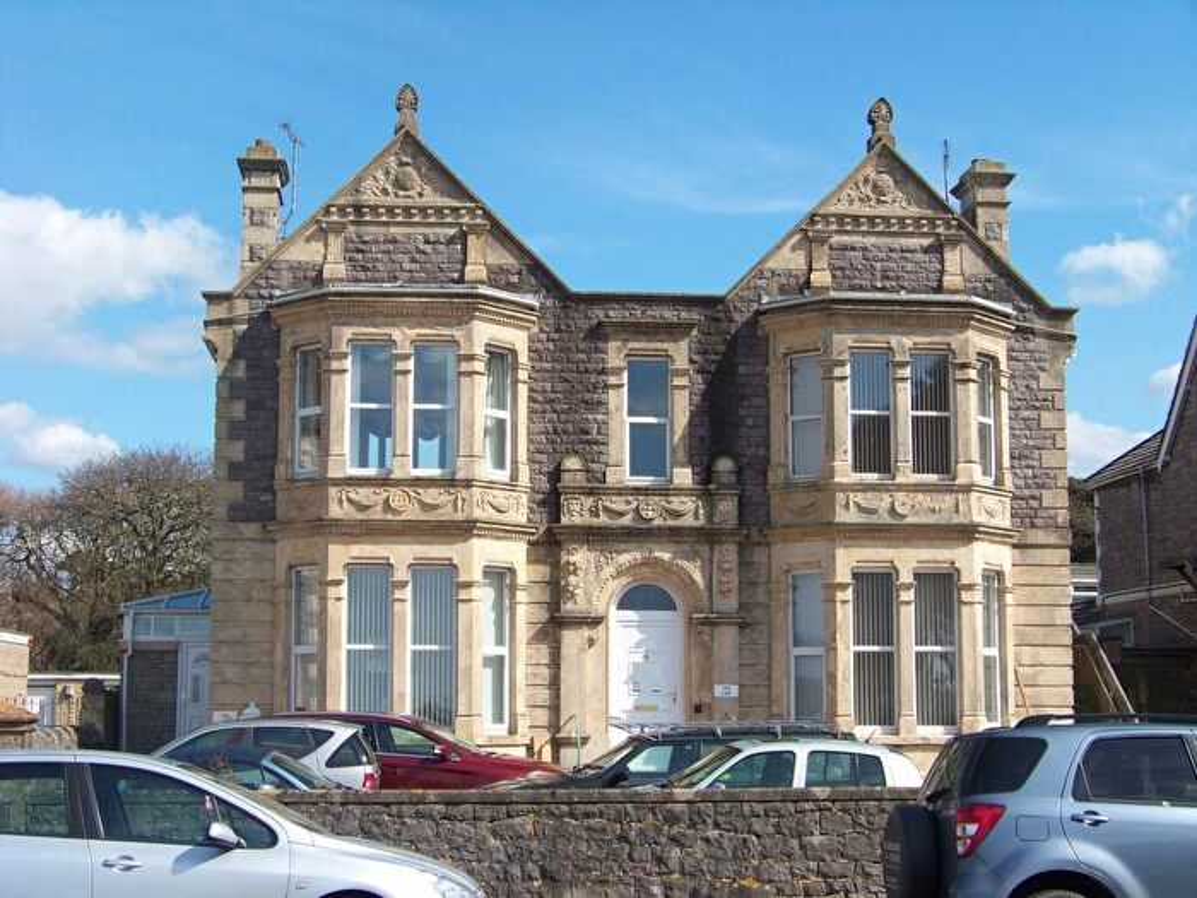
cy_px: 449
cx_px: 598
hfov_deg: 34.9
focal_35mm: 55
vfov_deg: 26.6
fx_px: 1902
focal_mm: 9.36
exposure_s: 1/500
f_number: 4.5
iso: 66
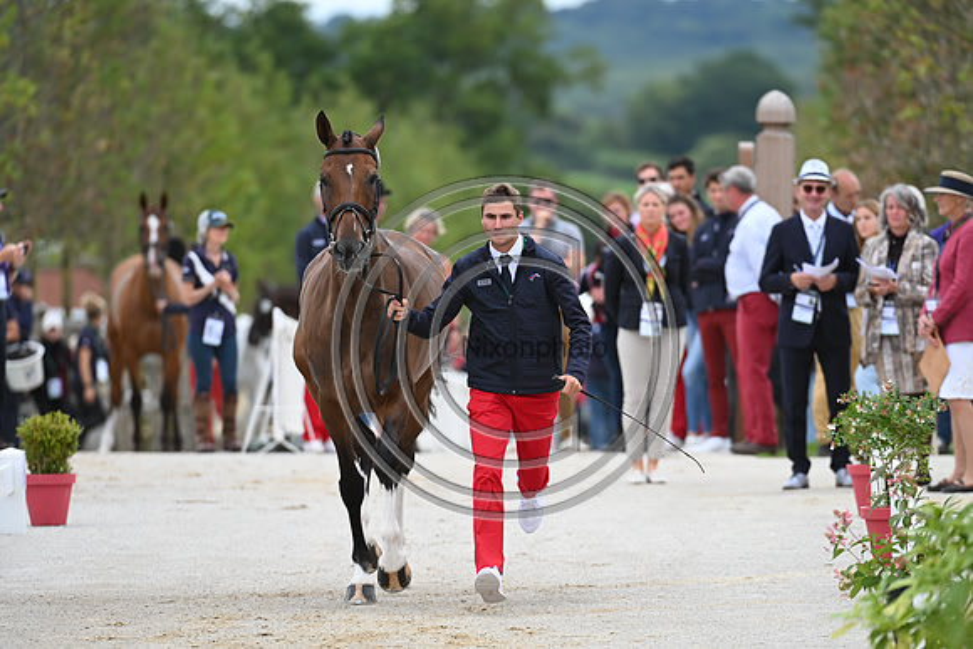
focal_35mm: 400
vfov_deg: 3.4
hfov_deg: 5.2
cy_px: 324
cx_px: 486
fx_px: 10813
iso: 720
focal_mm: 400
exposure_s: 1/1600
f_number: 5.6
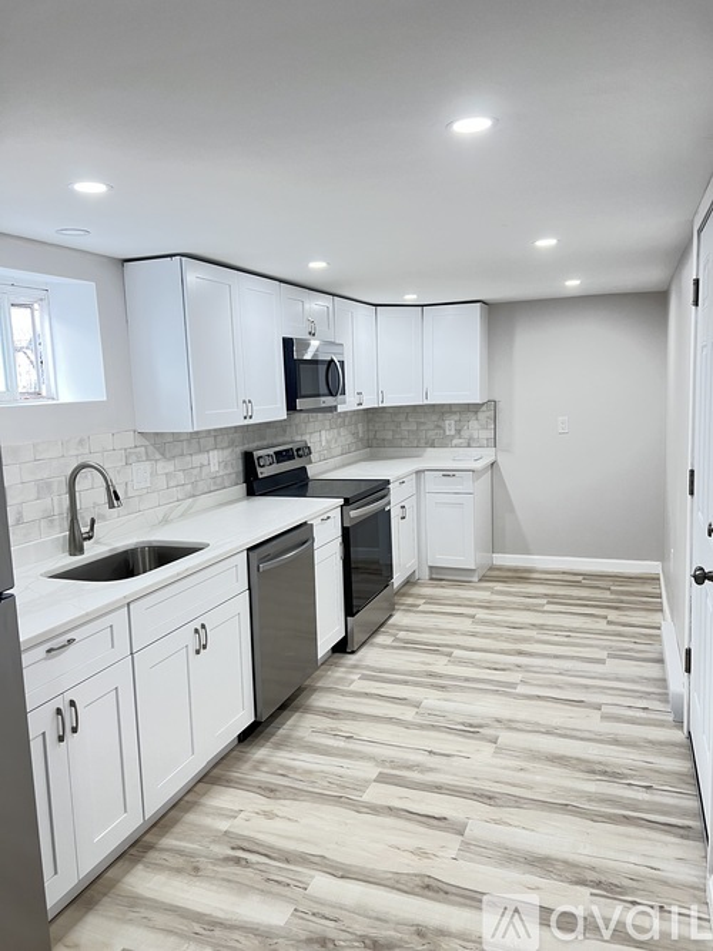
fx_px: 714
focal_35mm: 26
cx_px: 356
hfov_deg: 53.0
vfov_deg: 67.3
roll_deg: +2.2
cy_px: 476
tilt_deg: -6.9
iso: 100
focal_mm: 5.7
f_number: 1.5
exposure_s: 1/60
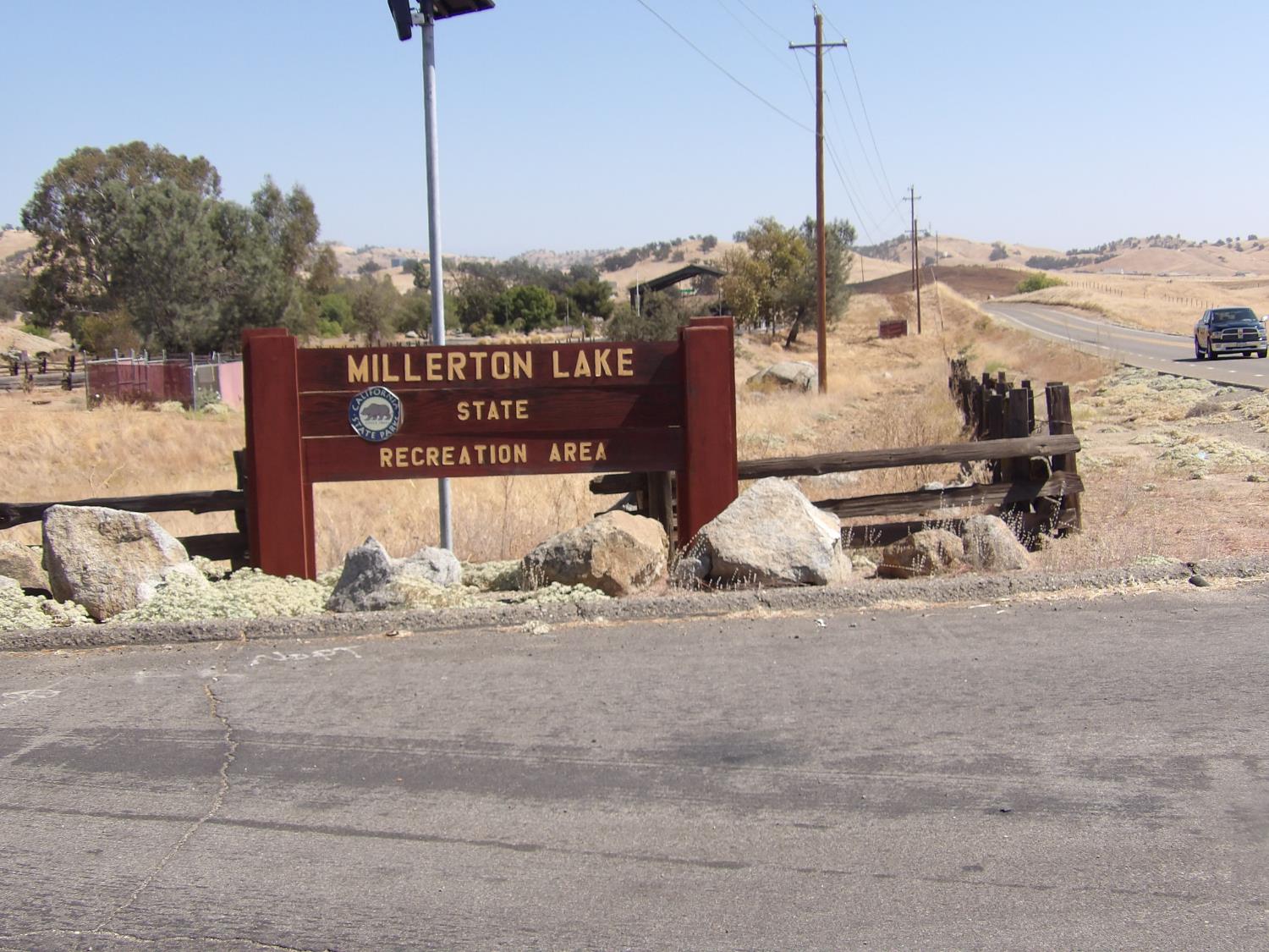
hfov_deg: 41.2
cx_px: 634
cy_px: 476
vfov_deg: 31.5
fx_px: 1686
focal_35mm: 46
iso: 100
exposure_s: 1/796
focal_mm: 8.2
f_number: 3.3
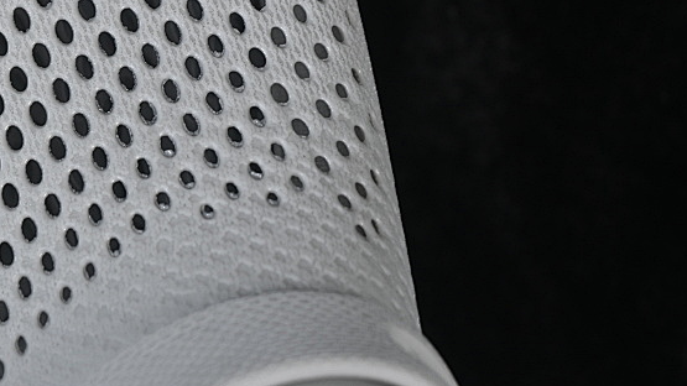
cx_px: 25
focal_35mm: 153
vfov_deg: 7.9
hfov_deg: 13.9
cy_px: -2
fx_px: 2787
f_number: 7.1
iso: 160
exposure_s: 1/80
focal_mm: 50
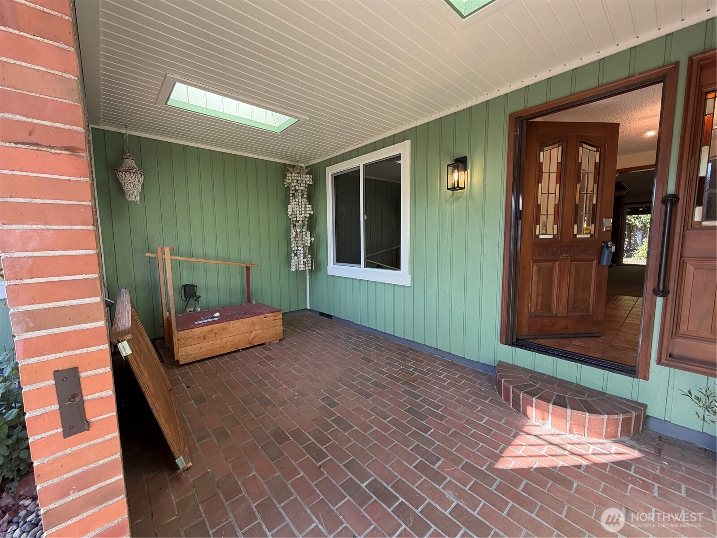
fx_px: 290
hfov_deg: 102.1
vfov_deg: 85.7
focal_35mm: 14
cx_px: 358
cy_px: 269
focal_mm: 2.22
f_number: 2.2
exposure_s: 1/121
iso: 100
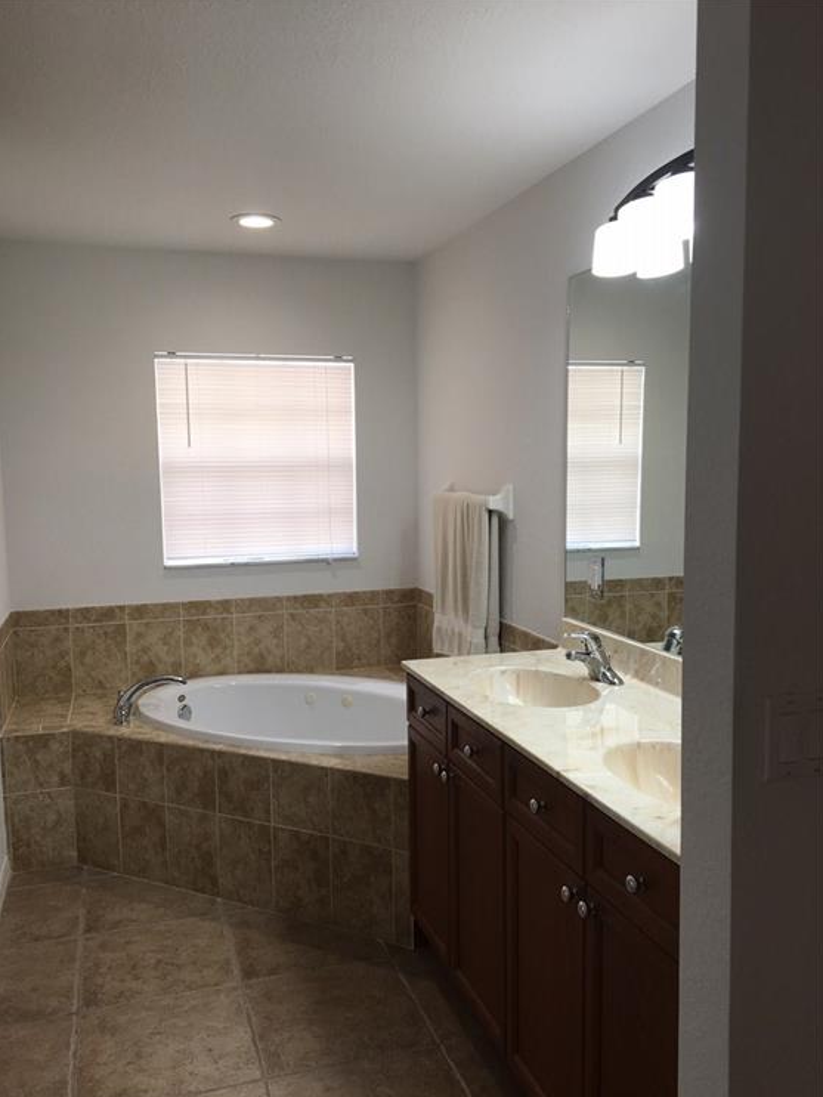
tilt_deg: -5.7
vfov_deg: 59.9
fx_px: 950
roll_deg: +1.2
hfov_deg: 46.8
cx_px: 400
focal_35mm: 30
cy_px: 565
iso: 25
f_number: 2.2
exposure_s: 1/50
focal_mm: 4.15
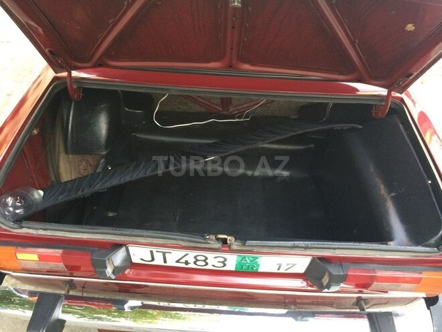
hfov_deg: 61.7
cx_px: 221
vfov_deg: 48.2
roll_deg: -2.3
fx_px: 370
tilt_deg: -38.1
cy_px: 166
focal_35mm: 29
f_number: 2.2
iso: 250
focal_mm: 4.15
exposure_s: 1/33
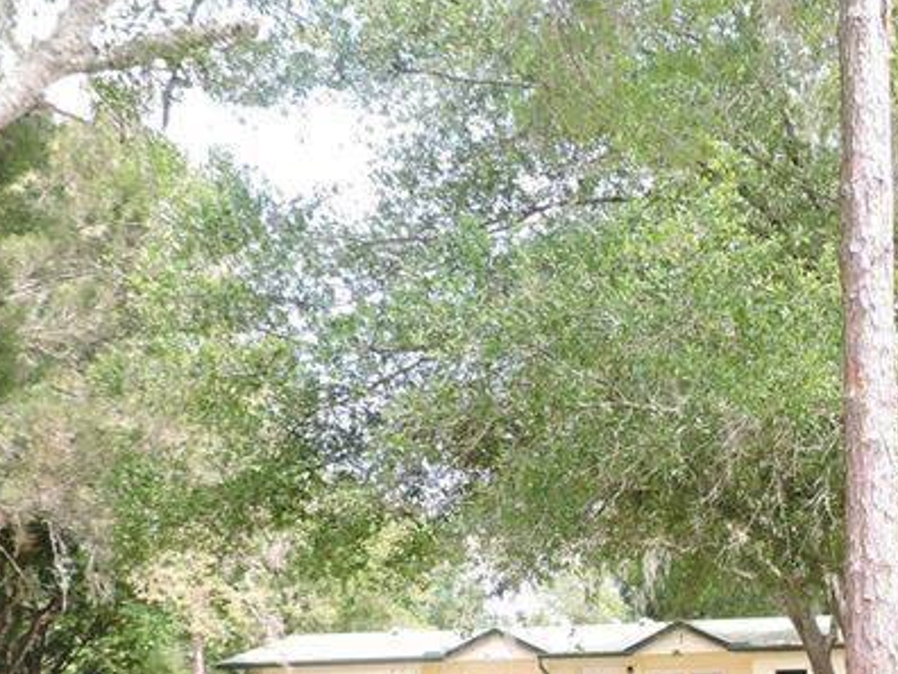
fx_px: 1608
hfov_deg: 30.2
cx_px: 766
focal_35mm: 62
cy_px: 561
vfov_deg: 23.2
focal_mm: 4.3
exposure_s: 1/320
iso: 180
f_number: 3
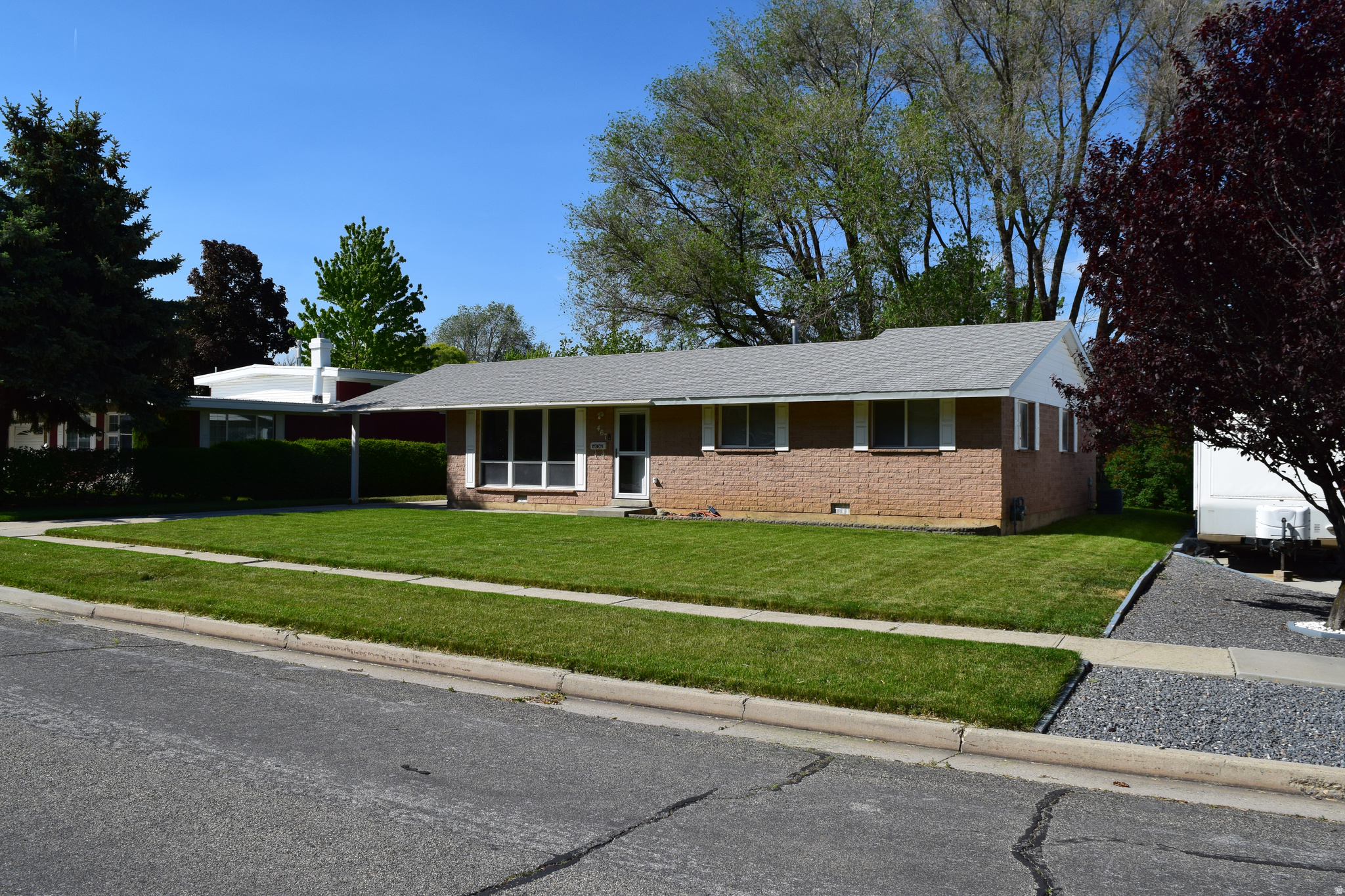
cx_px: 672
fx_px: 1009
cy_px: 448
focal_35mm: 27
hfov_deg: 67.4
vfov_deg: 47.9
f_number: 11
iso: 280
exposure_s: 1/500
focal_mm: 18
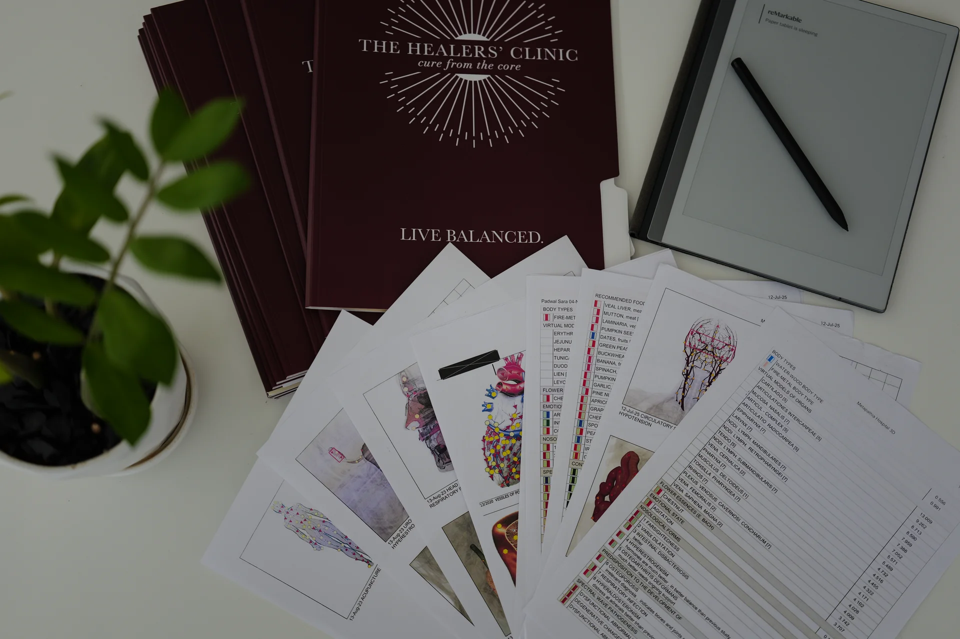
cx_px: 480
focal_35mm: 43
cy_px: 320
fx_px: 1146
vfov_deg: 31.2
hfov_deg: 45.5
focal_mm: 43
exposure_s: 1/125
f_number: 2
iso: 125
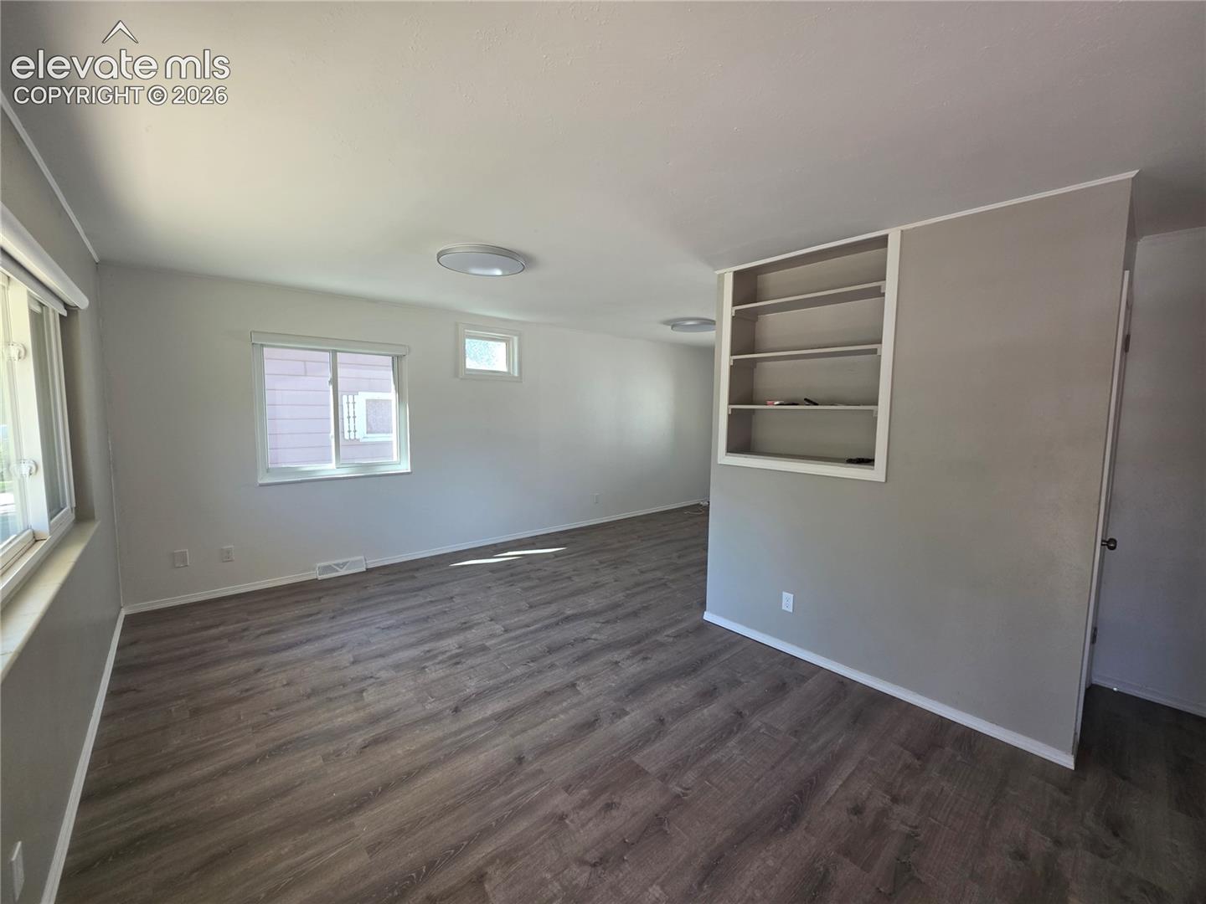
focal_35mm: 13
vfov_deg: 89.9
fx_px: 453
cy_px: 452
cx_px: 603
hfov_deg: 106.2
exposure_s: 1/120
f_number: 1.9
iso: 100
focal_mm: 2.2
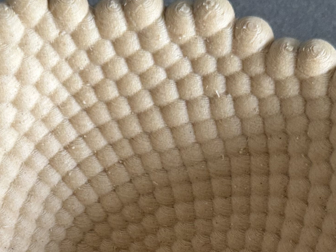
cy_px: 338
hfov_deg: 20.9
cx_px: 147
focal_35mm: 94
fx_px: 913
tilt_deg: -69.4
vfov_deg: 14.9
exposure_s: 1/60
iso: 320
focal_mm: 6.76
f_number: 1.78
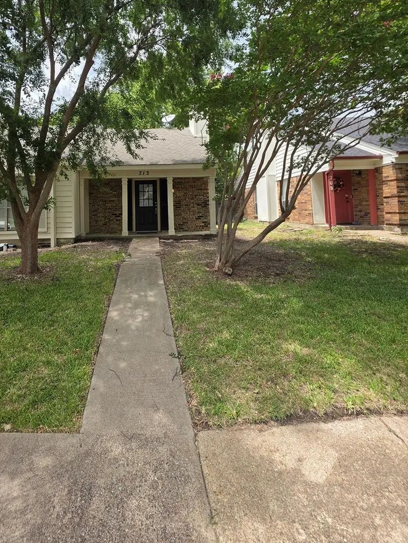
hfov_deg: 73.0
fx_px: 267
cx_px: 144
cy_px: 194
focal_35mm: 17
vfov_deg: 88.7
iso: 32
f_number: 1.9
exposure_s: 1/492
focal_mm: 2.2
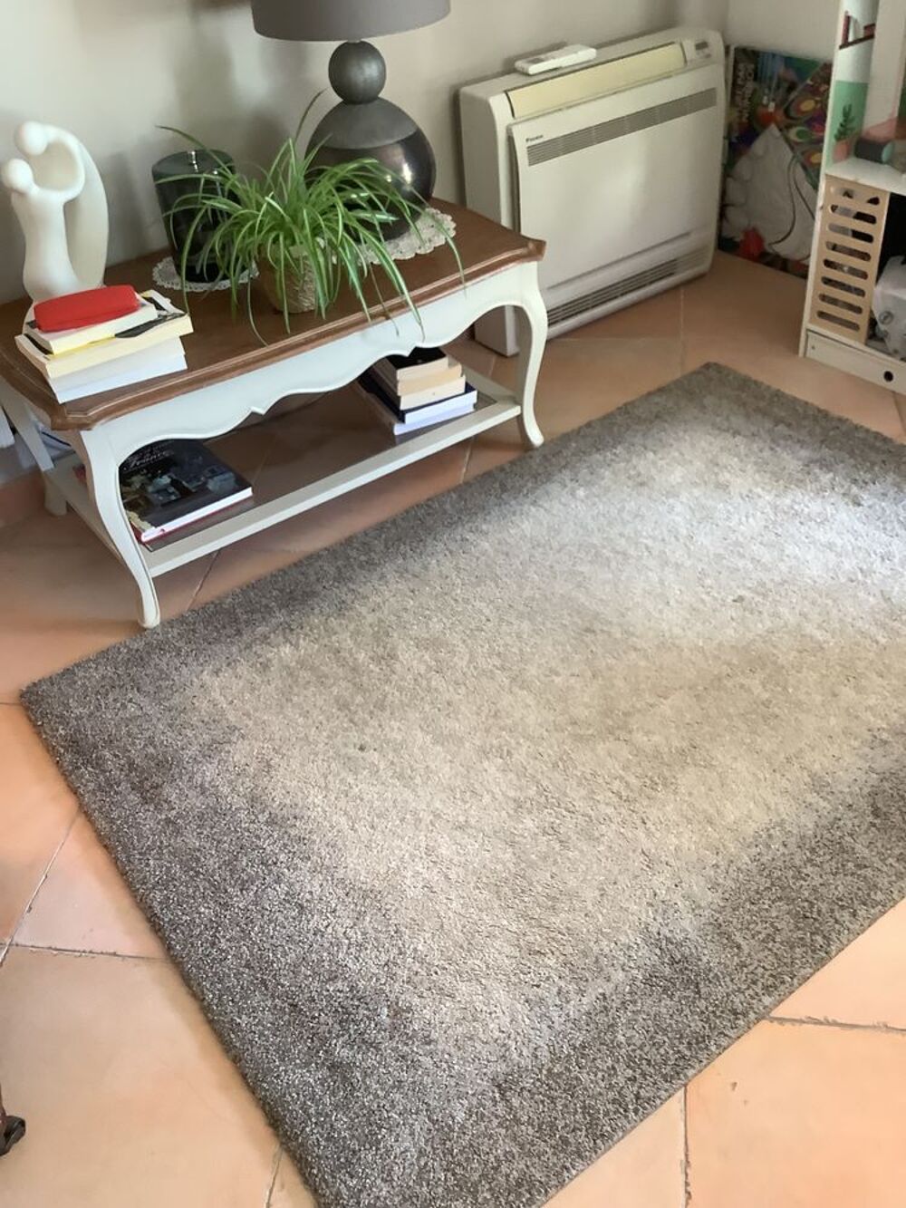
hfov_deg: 45.4
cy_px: 604
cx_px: 453
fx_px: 1082
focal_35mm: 31
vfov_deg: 58.3
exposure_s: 1/60
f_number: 2.4
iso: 200
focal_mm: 3.3
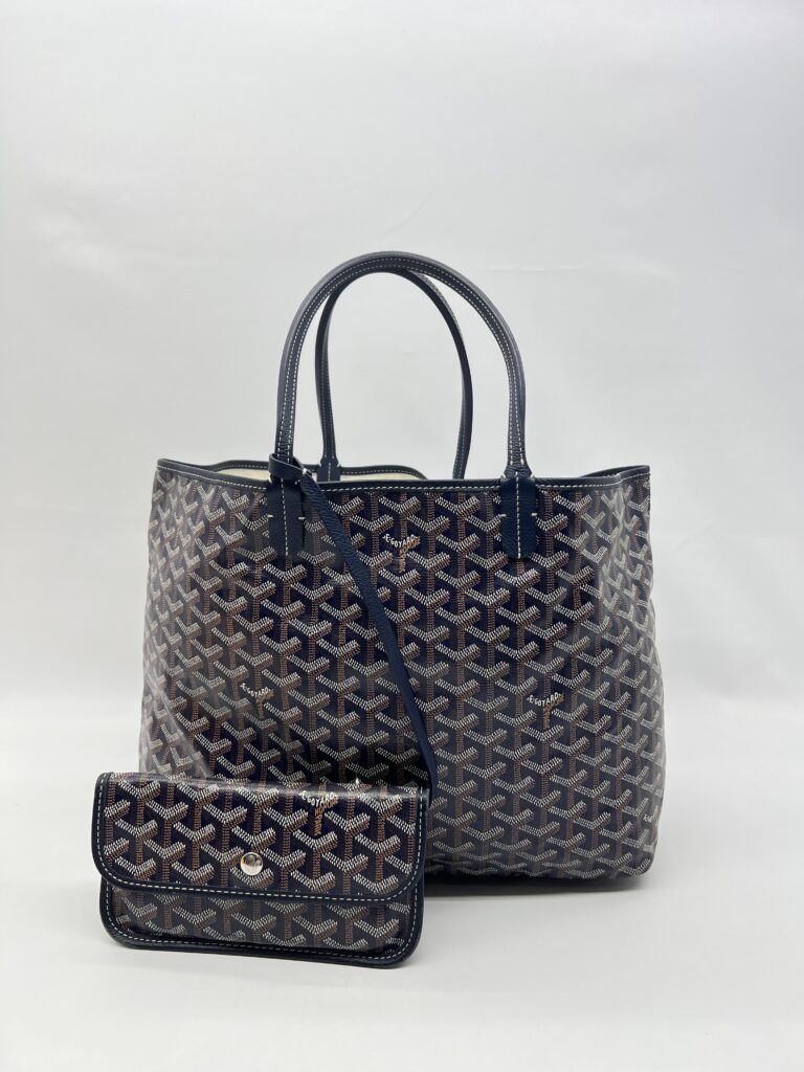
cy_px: 536
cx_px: 402
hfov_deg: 53.1
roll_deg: -0.9
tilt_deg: -9.2
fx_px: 805
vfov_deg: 67.3
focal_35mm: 26
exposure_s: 1/151
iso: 32
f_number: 1.5
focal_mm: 5.7
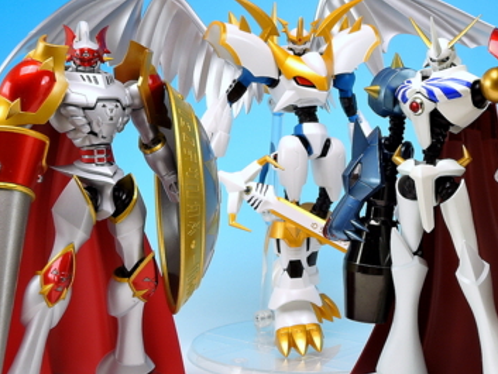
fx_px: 979
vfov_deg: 21.6
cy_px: 192
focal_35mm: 68
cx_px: 353
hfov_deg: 28.3
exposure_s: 1.6
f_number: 8
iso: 80
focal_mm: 8.6
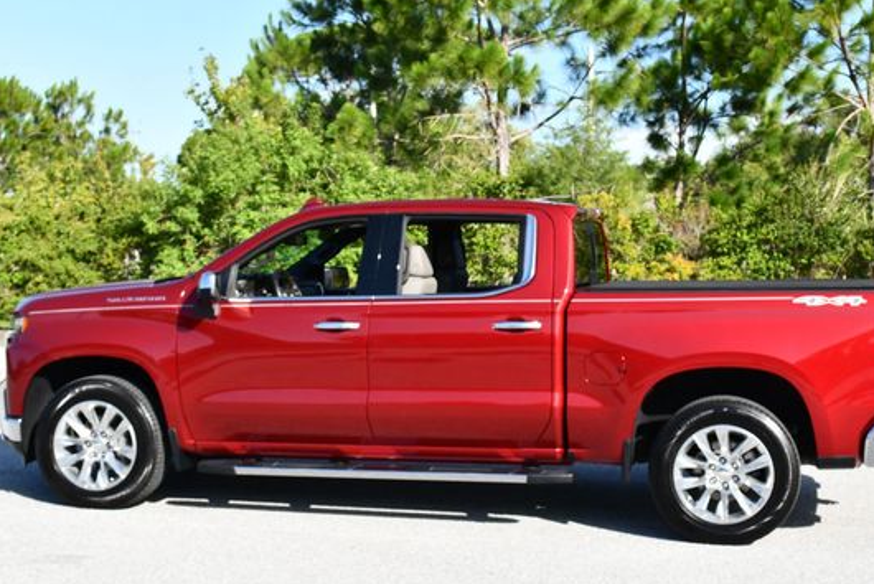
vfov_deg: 23.4
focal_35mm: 58
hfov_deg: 34.4
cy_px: 297
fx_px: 1409
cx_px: 472
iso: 200
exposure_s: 1/250
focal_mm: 24
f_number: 8
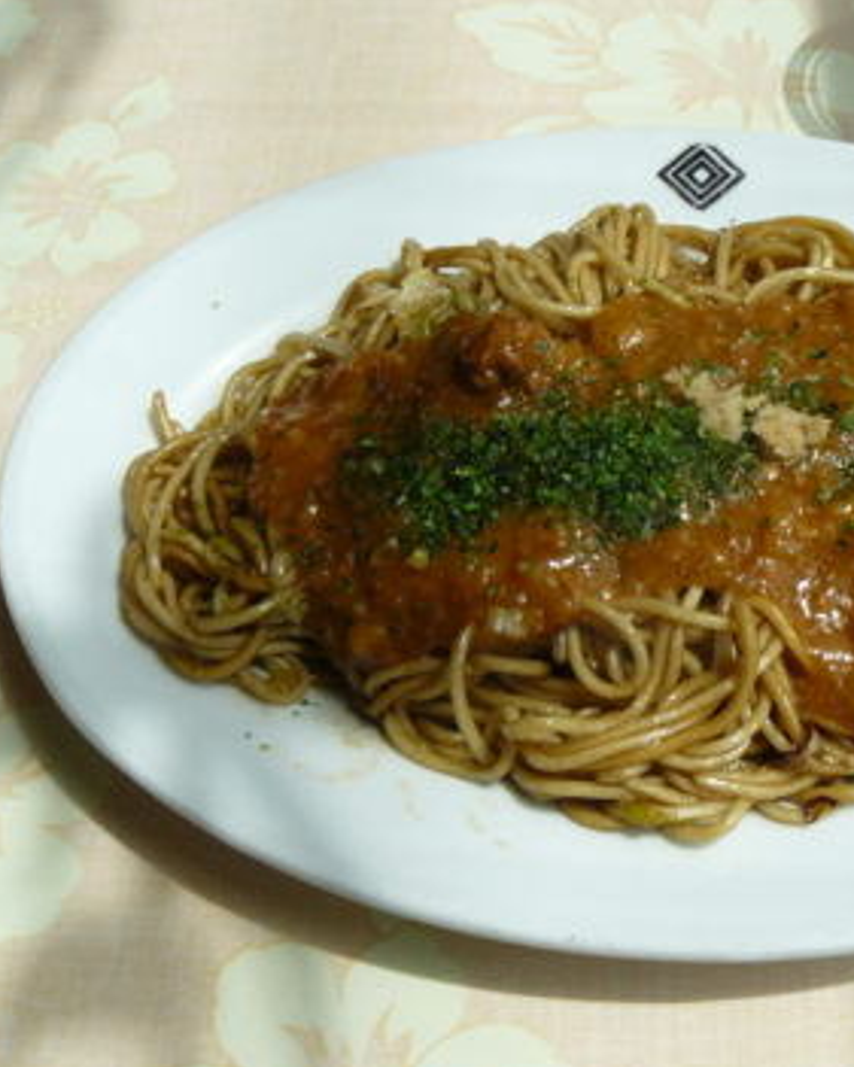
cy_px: 541
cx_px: 644
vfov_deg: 38.8
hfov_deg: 30.9
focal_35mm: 48
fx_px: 1516
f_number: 5.6
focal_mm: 6
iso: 100
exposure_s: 1/200
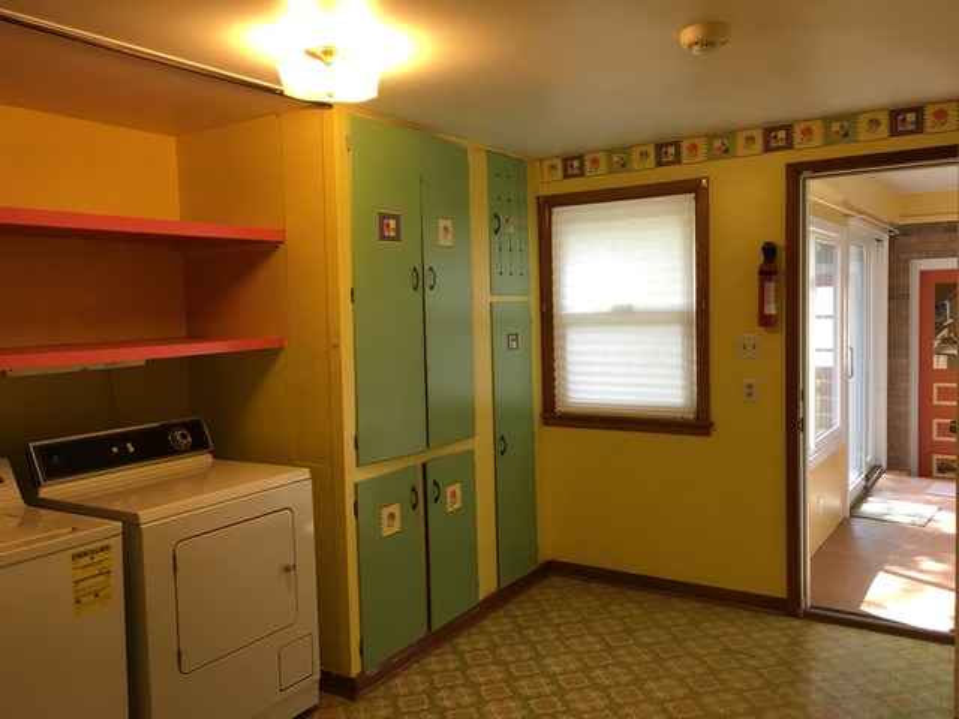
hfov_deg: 61.7
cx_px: 480
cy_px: 360
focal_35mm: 29
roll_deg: +0.9
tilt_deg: -2.2
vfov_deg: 48.2
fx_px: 803
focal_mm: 4.15
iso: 40
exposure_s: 1/30
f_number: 2.2
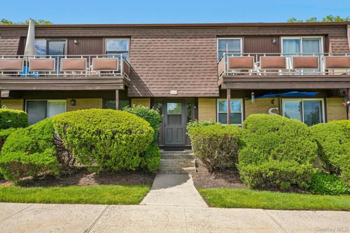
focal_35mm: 22
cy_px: 116
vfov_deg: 58.3
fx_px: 209
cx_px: 175
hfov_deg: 79.9
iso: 100
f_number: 8
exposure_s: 1/80
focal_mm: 21.5
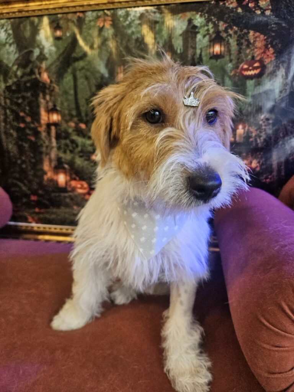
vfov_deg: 73.9
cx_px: 147
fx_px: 260
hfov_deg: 58.9
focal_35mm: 23
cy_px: 196
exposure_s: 1/120
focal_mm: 5.4
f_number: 1.8
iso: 250
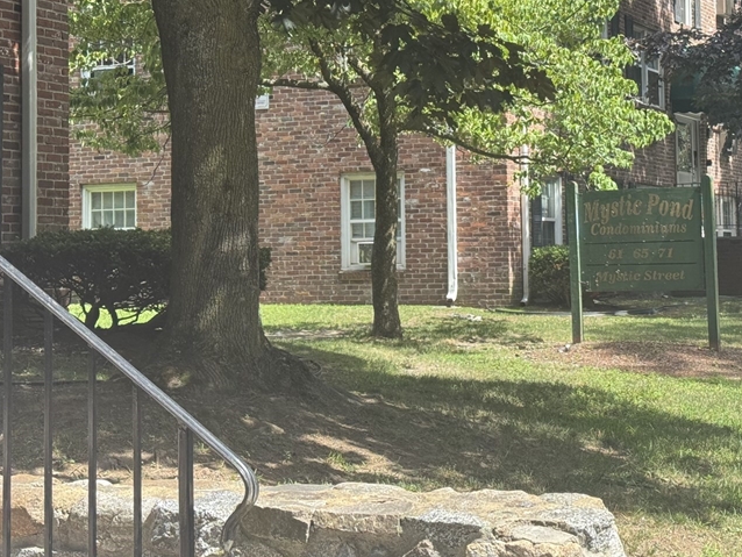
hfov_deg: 25.3
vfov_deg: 19.1
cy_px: 167
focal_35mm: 77
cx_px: 383
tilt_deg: +3.6
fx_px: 1651
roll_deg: +1.1
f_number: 1.78
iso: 64
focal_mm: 6.76
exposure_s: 1/1027
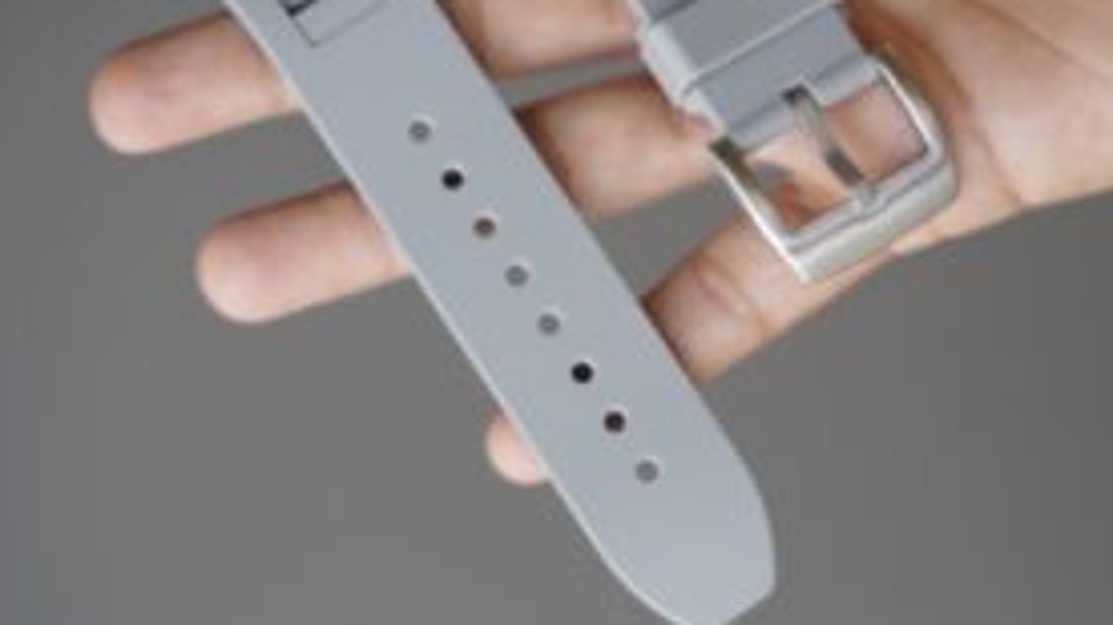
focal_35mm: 114
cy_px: 252
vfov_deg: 10.6
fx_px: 3363
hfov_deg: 18.7
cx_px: 762
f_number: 4
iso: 125
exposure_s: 1/80
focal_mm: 75
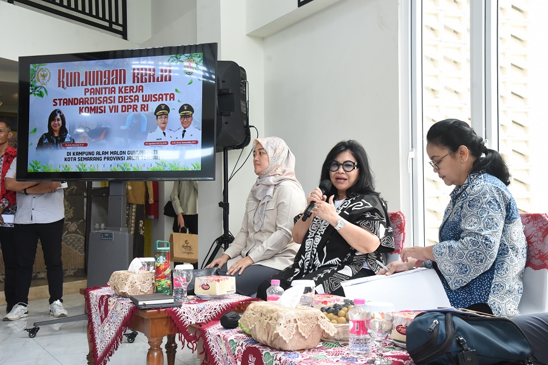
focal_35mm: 46
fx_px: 700
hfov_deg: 42.7
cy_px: 182
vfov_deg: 29.2
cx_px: 274
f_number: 7.1
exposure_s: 1/200
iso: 3200
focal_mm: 46
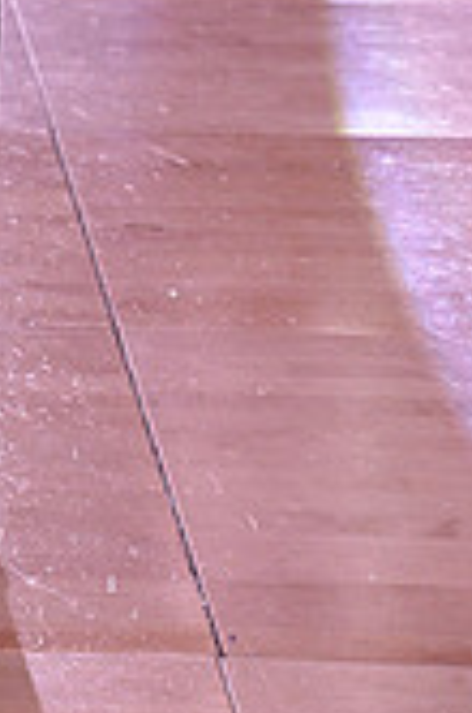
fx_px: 4009
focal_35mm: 203
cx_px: -350
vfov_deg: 9.8
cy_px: -455
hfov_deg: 6.6
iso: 2000
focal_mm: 58
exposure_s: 1/250
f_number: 5.6
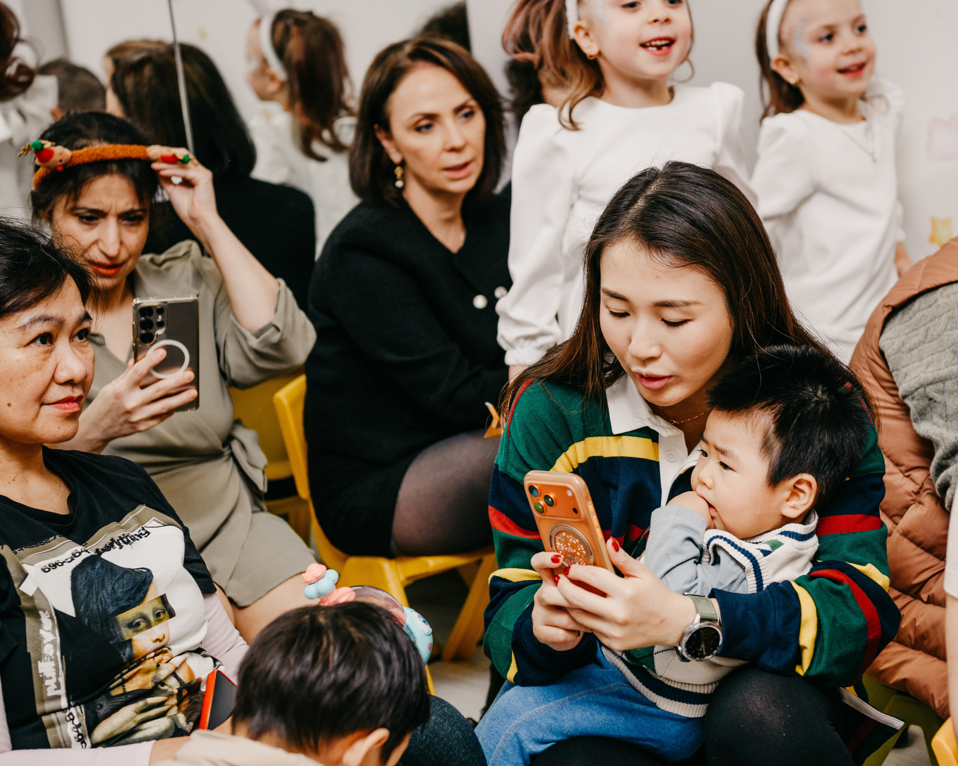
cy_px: 403
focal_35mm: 83
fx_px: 2351
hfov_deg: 23.0
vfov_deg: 18.5
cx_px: 604
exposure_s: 1/160
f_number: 4
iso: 250
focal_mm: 70
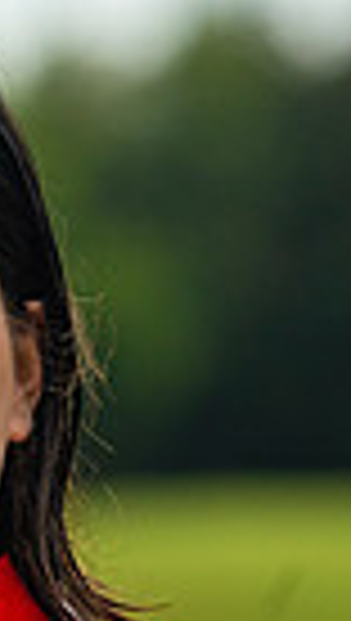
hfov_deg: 0.9
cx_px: -774
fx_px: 21761
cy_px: 724
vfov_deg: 1.6
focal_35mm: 1320
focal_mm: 300
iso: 500
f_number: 8
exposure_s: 1/250
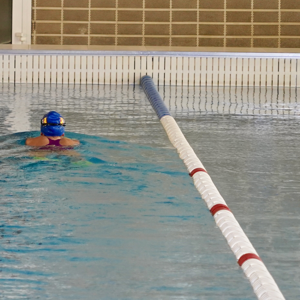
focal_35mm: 358
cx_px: -73
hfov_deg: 4.9
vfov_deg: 4.9
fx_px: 3510
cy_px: 169
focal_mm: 130
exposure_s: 1/160
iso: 3200
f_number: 6.3
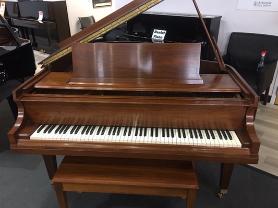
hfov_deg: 61.6
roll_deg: +1.1
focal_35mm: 29
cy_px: 104
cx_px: 139
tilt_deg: -24.7
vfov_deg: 48.2
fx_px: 233
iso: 100
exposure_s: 1/8
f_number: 2.2
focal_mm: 4.15
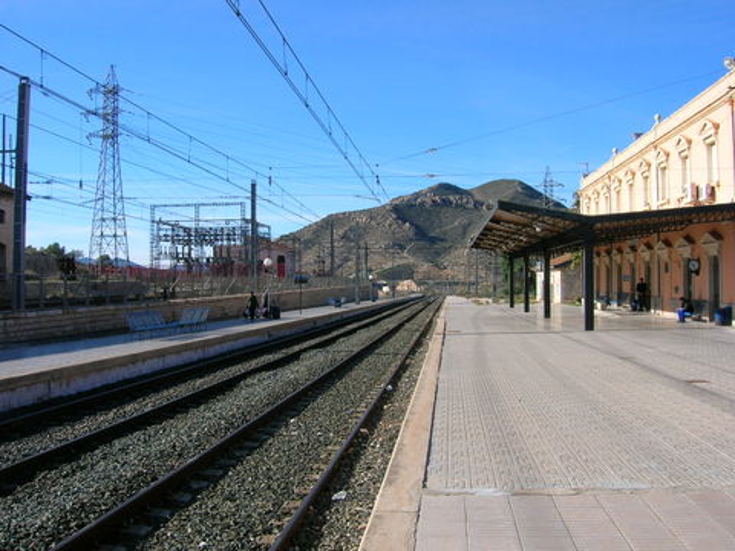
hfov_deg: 54.0
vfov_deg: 41.8
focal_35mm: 34
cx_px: 368
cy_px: 276
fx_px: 722
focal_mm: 5.7
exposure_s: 1/359
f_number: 4.9
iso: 50
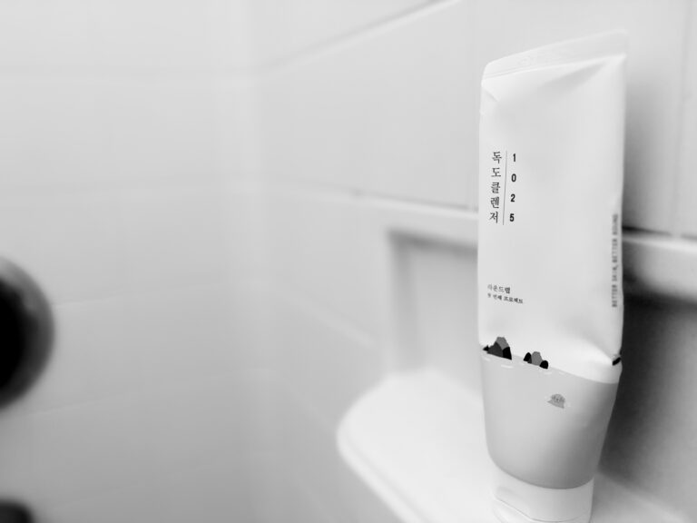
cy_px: 262
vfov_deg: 53.1
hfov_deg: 67.3
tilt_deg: -13.0
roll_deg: +1.6
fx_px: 524
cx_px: 348
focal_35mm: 26
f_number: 1.6
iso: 400
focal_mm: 5.96
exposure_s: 1/60
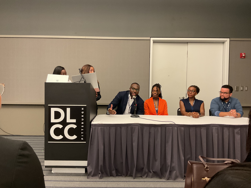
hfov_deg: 61.7
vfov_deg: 48.2
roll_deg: -0.7
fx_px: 210
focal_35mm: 29
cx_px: 126
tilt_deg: -2.4
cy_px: 94
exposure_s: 1/40
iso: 250
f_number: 1.8
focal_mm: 3
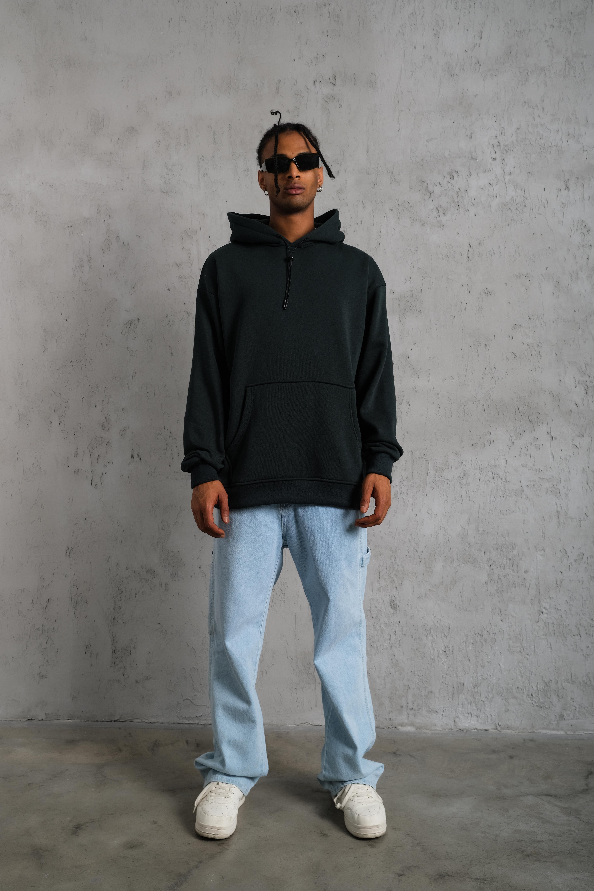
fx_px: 866
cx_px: 297
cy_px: 446
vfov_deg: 54.4
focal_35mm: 35
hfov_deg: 37.9
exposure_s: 1/160
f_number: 5
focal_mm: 23
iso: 160
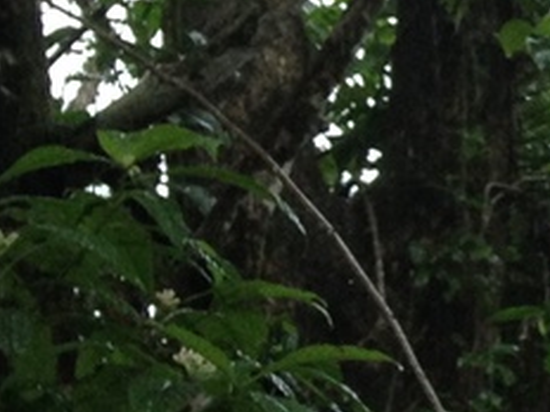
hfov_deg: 7.2
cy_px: 206
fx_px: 3829
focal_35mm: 241
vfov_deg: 6.2
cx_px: 1723
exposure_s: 1/120
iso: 50
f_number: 2.4
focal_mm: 4.28
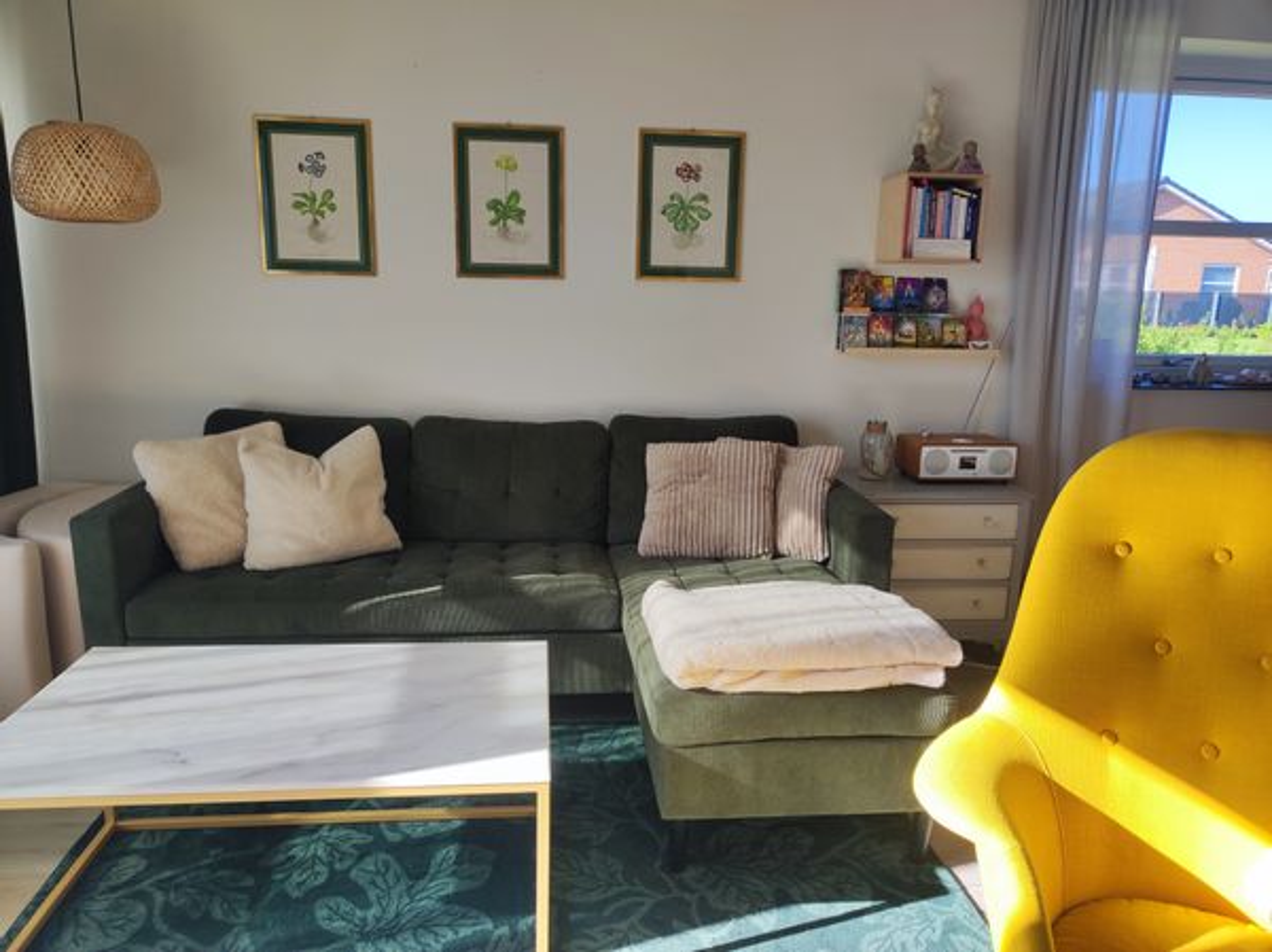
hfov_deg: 69.4
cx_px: 636
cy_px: 476
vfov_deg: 54.8
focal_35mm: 25
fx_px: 918
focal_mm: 4.7
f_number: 1.79
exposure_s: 1/193
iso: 50
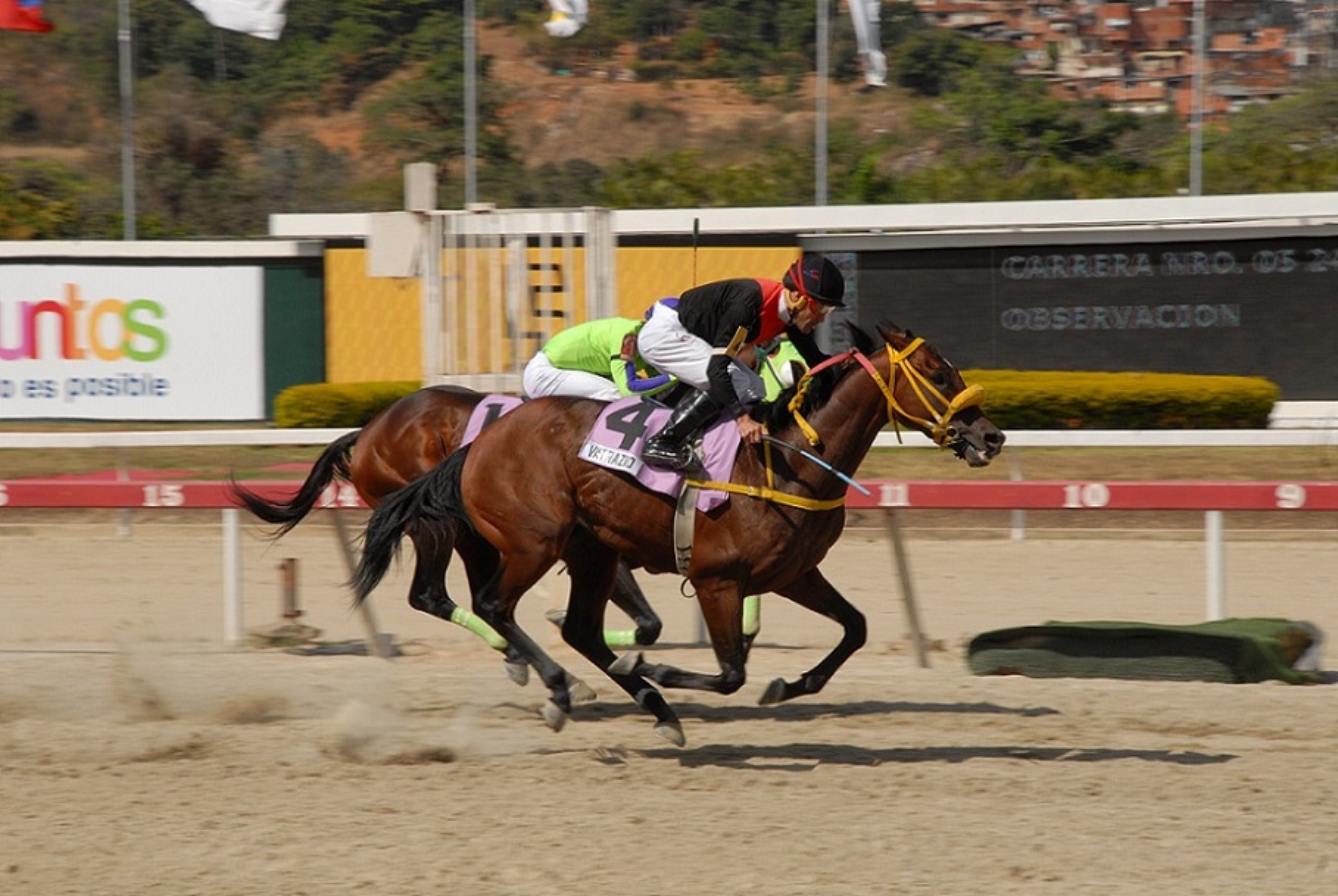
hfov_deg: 13.0
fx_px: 5862
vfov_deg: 8.7
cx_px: 669
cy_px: 448
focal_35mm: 158
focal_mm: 105
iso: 320
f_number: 13
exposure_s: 1/320
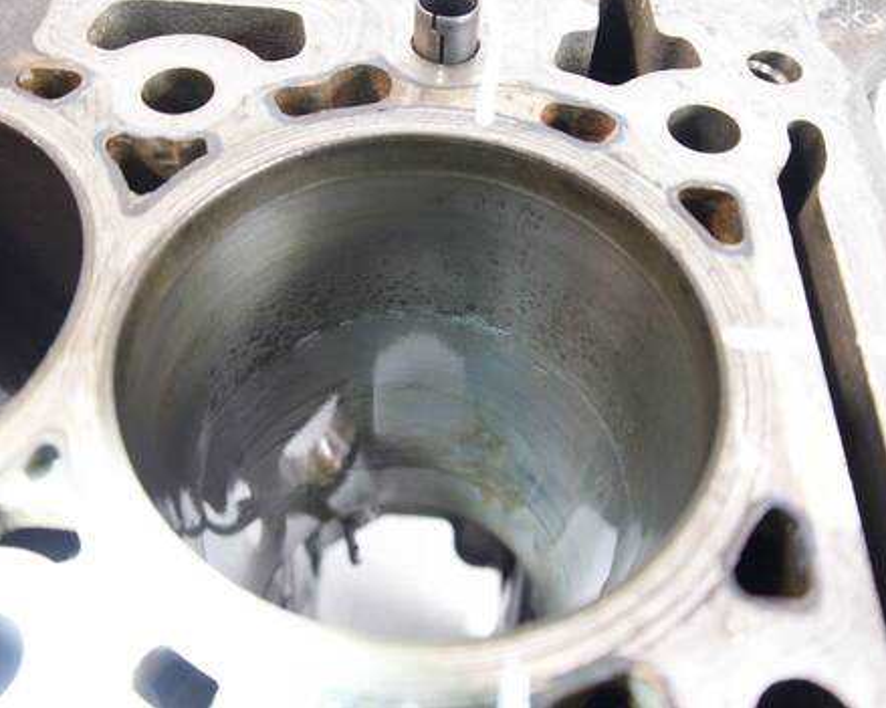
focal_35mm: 32
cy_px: 347
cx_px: 418
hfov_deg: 55.6
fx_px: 839
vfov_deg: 45.8
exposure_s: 1/60
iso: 3200
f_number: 3.6
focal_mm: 15
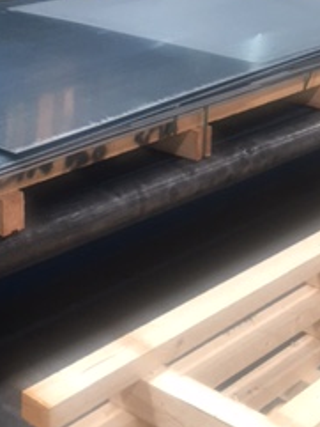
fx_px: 948
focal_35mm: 77
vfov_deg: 24.9
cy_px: 87
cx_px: 97
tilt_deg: -12.0
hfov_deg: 19.1
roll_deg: -2.1
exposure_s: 1/33
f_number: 2.2
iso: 32
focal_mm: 4.15
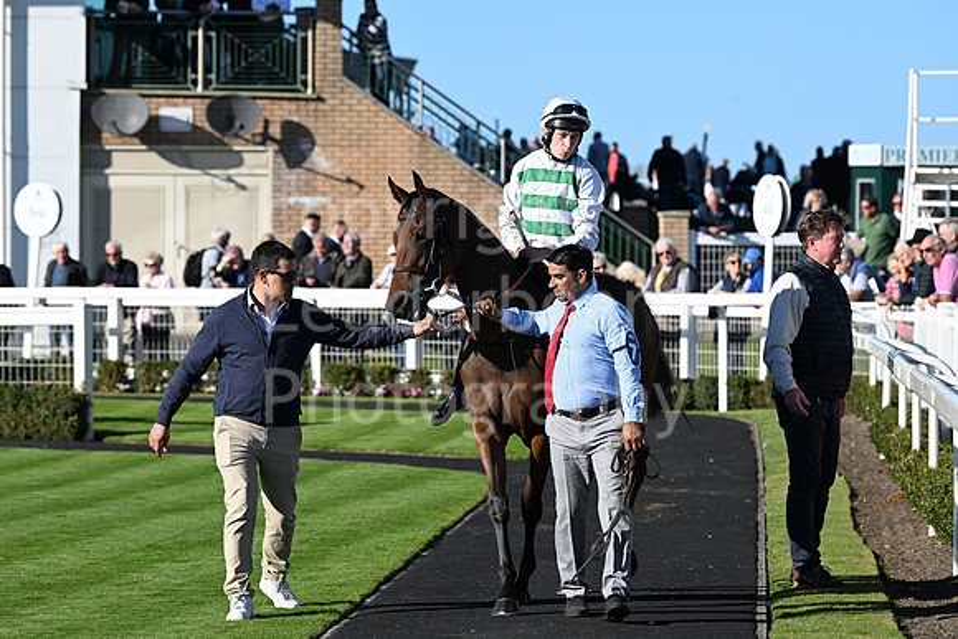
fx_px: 4392
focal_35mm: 165
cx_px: 479
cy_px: 320
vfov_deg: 8.3
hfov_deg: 12.4
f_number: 5.6
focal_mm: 165
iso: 400
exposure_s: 1/2000
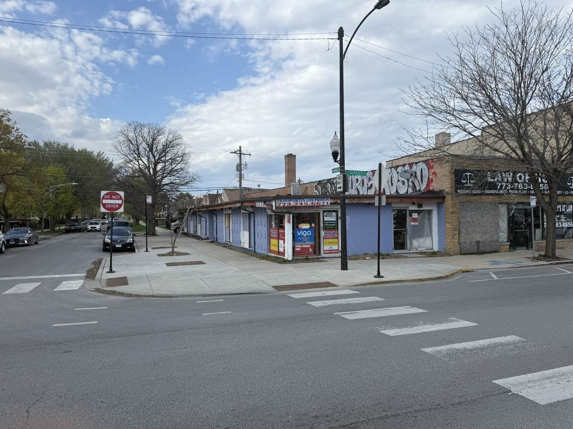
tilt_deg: +1.3
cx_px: 286
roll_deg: +0.4
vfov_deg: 56.8
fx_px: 397
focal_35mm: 24
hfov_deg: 71.6
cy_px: 214
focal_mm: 6.76
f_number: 1.78
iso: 80
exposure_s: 1/4405
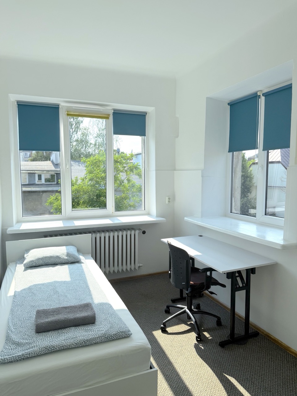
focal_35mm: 24
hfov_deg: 56.8
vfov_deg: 71.6
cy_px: 198
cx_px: 148
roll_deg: -0.5
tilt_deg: -4.1
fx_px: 275
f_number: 1.78
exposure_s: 1/2232
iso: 100
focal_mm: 6.76
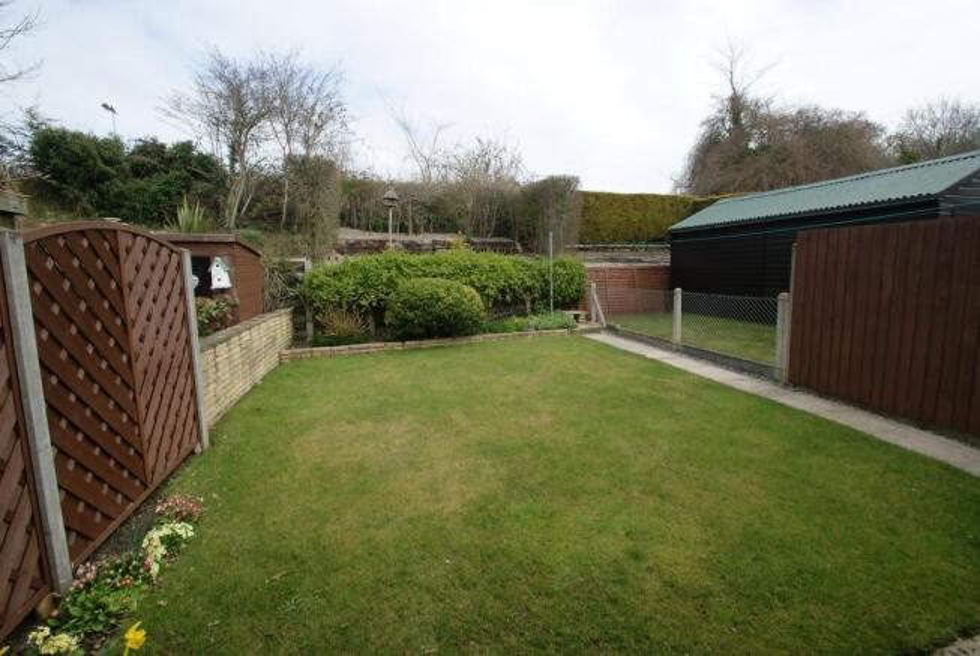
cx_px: 490
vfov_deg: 77.5
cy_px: 328
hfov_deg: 100.3
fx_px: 409
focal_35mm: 15
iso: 100
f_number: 9
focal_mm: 10
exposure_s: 1/80
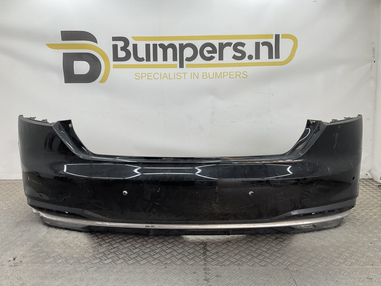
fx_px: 319
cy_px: 143
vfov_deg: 48.2
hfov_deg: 61.7
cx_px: 190
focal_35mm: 29
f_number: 1.8
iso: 16
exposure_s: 1/117
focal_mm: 3
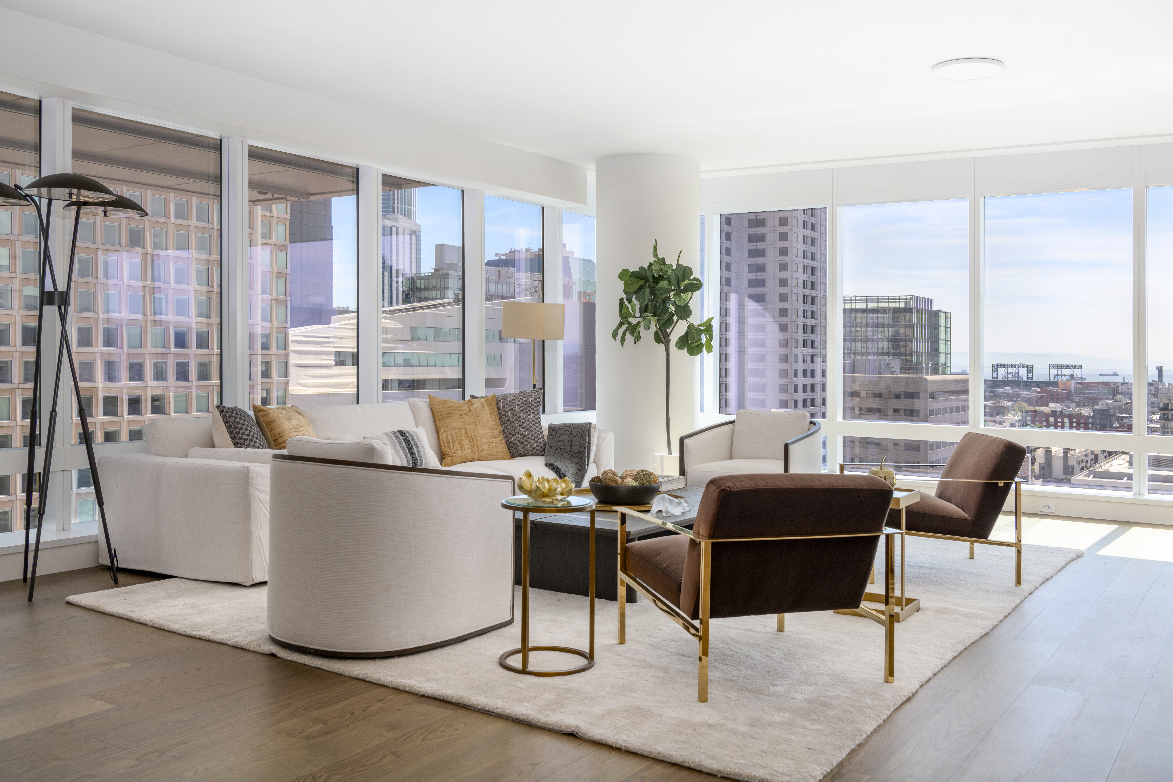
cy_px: 391
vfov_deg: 38.9
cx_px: 586
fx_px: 1108
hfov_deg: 55.8
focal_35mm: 34
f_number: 9
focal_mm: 34
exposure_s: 1/250
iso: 250
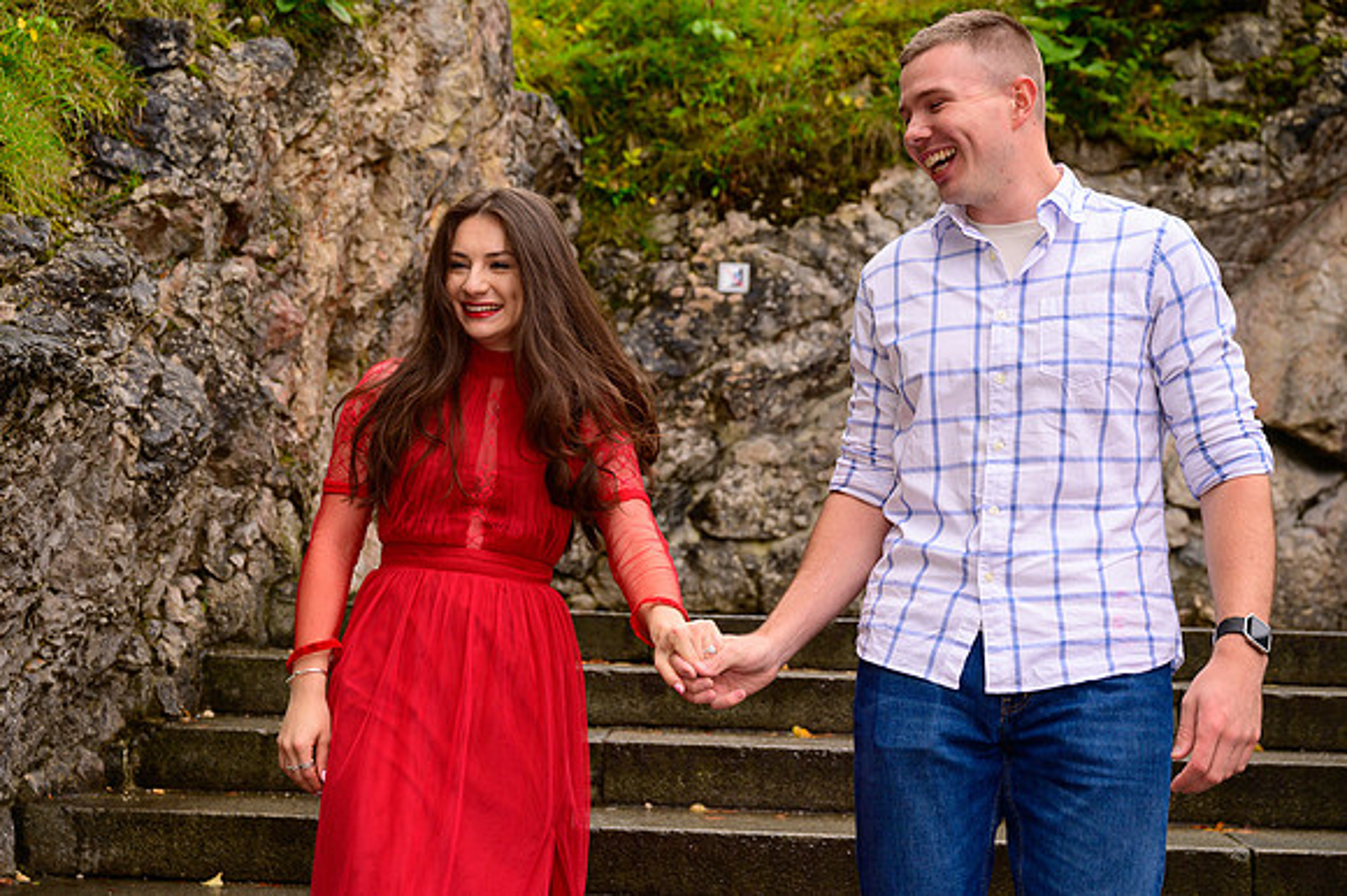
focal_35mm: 51
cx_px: 674
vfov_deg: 26.5
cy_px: 448
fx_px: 1907
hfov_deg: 38.9
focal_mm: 51
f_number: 4.5
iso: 400
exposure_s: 1/320
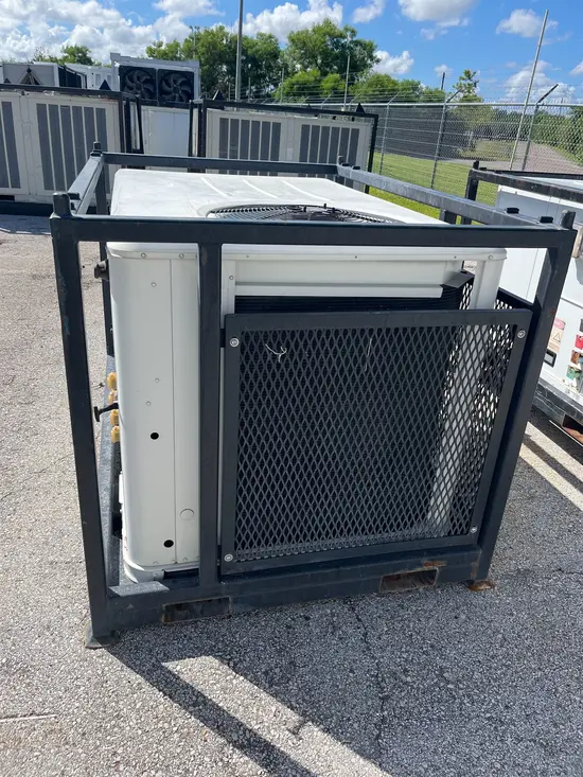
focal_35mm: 26
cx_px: 292
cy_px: 388
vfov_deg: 67.3
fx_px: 584
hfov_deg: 53.1
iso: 50
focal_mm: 5.1
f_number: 1.6
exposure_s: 1/2755
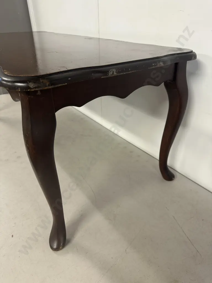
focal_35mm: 24
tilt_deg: -30.9
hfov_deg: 56.8
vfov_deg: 71.6
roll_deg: +1.2
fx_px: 196
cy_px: 142
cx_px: 106
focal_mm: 6.86
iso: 125
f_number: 1.78
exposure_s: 1/50
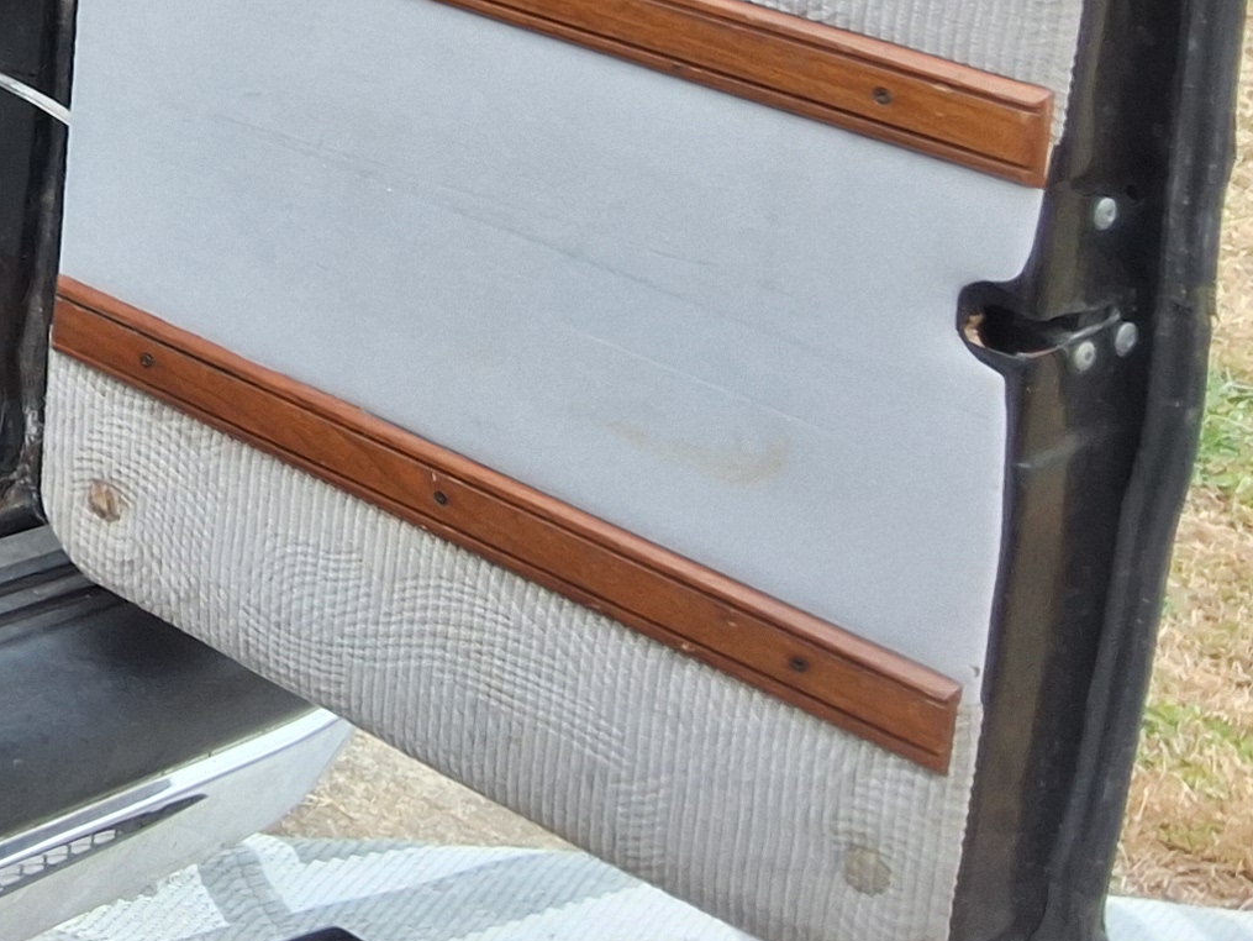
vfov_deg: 15.5
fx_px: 3259
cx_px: -693
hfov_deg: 18.8
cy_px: -346
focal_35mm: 90
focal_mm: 2.91
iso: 32
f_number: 1.9
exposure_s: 1/203
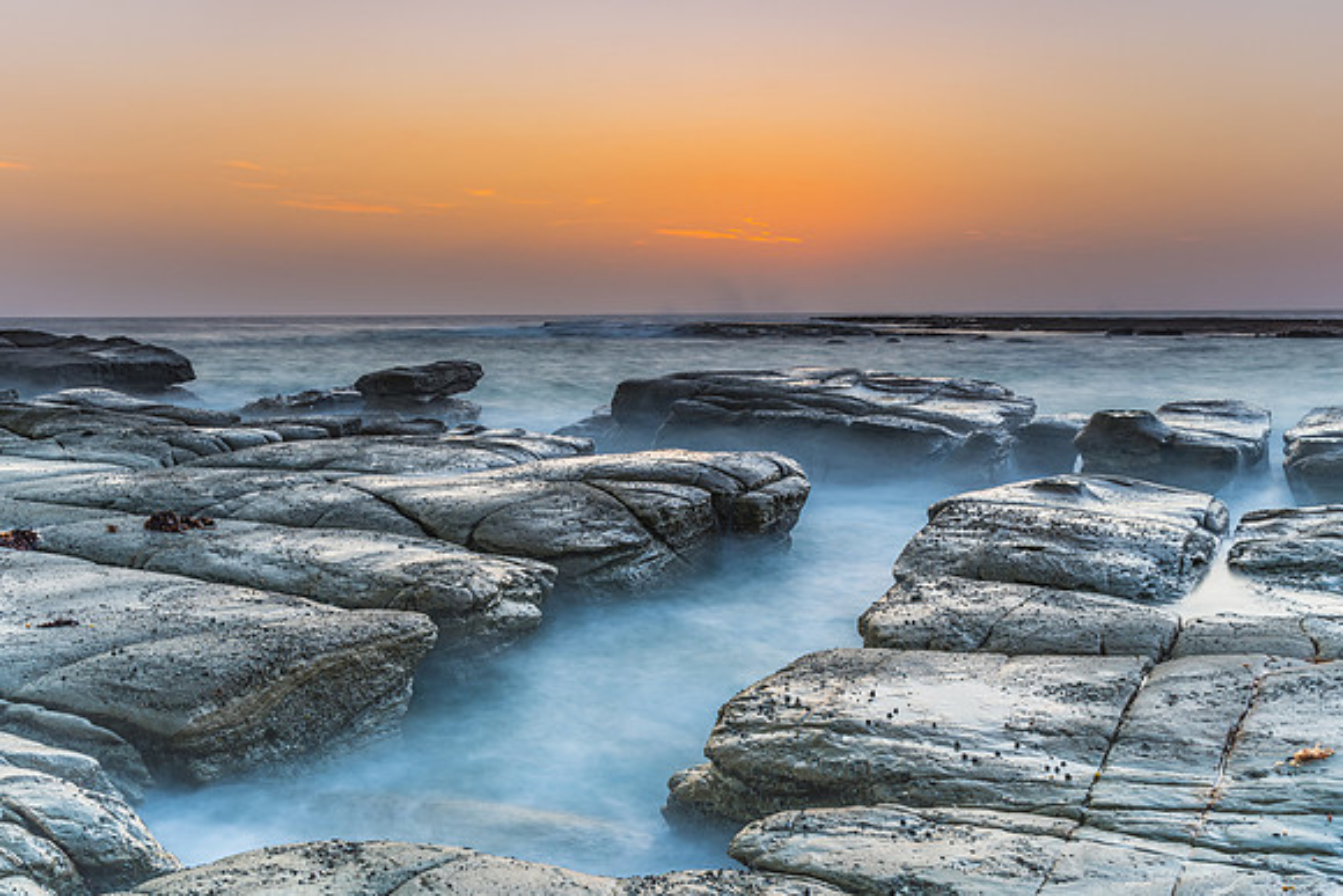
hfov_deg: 49.7
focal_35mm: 39
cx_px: 679
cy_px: 452
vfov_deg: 34.3
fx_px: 1452
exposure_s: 8
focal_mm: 25
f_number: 8
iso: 50
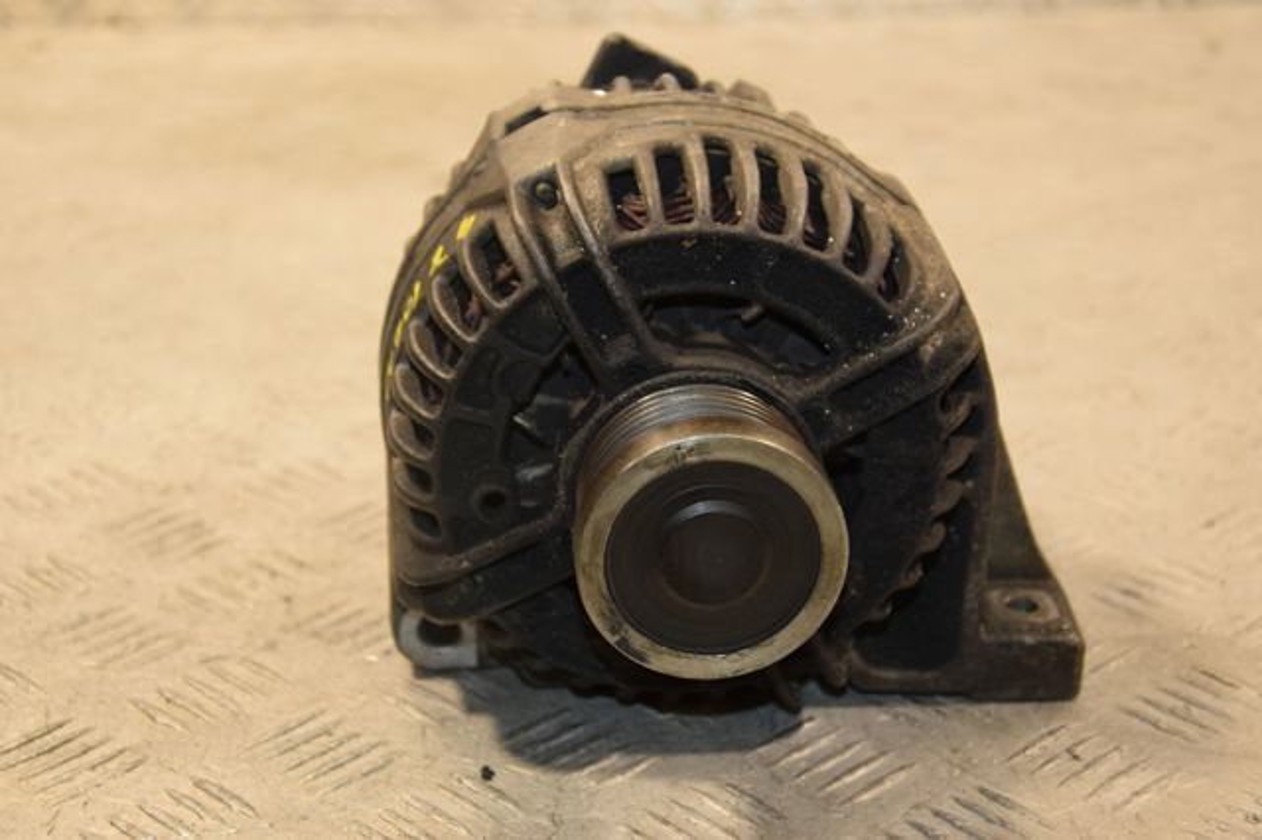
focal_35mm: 78
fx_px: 2733
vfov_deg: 17.5
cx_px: 631
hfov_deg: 26.0
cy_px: 420
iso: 800
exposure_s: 1/125
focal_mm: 52
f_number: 5
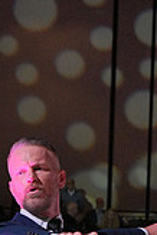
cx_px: -19
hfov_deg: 5.5
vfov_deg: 8.1
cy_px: 375
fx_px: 1625
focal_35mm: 249
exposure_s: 1/400
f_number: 7.1
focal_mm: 70
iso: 4000
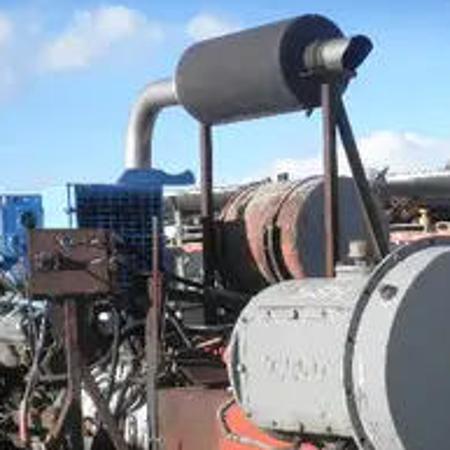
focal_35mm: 108
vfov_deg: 16.0
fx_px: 1588
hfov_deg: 16.1
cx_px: 333
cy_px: 340
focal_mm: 10.5
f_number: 10.7
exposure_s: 1/80
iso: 64
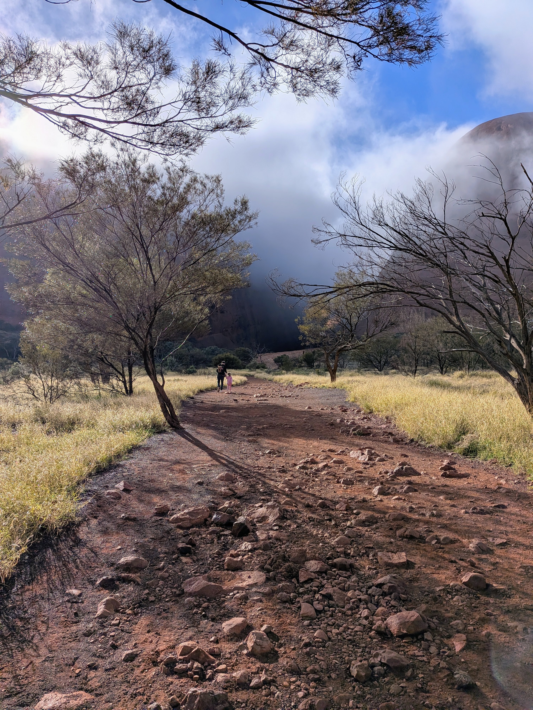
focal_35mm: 24
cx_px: 266
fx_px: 493
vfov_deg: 71.6
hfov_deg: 56.8
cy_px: 355
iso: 27
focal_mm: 4.53
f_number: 1.7
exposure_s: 1/5208
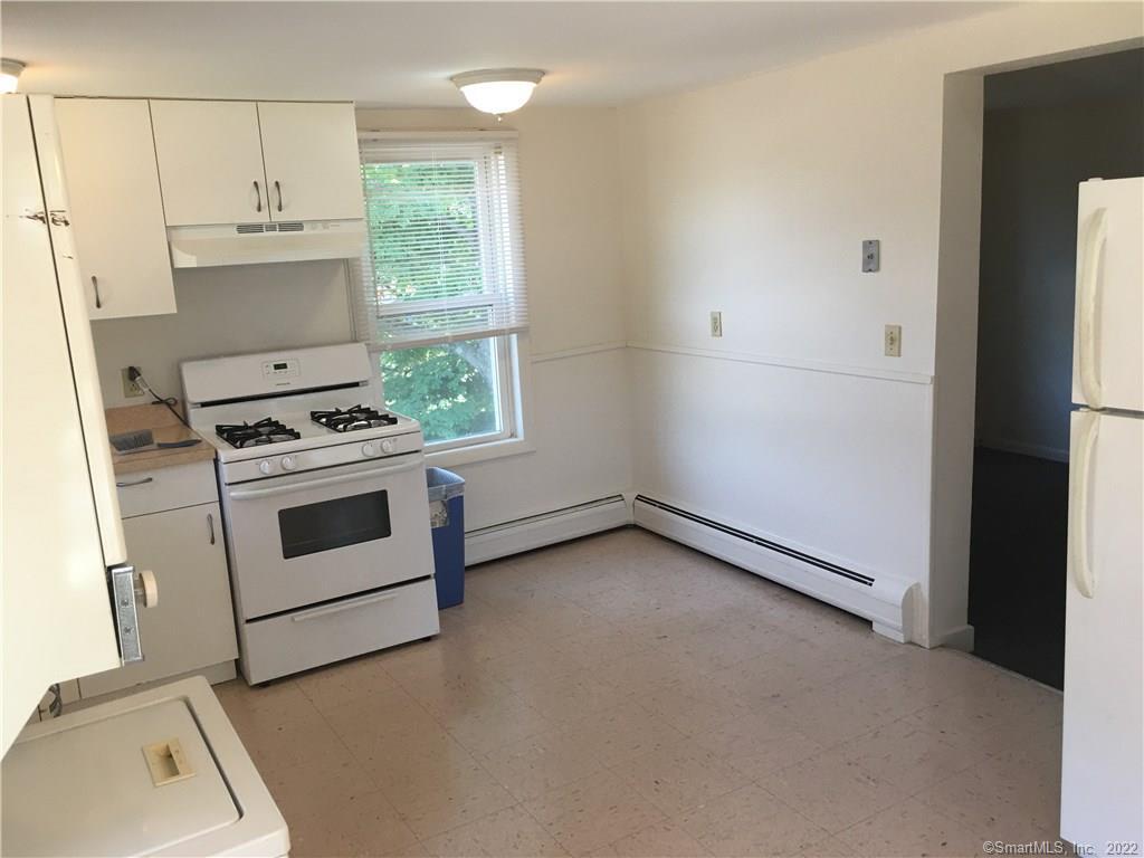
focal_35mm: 29
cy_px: 429
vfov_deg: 48.2
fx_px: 958
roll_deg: +3.9
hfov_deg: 61.7
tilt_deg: -9.4
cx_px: 572
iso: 32
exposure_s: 1/30
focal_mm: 4.15
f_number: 2.2
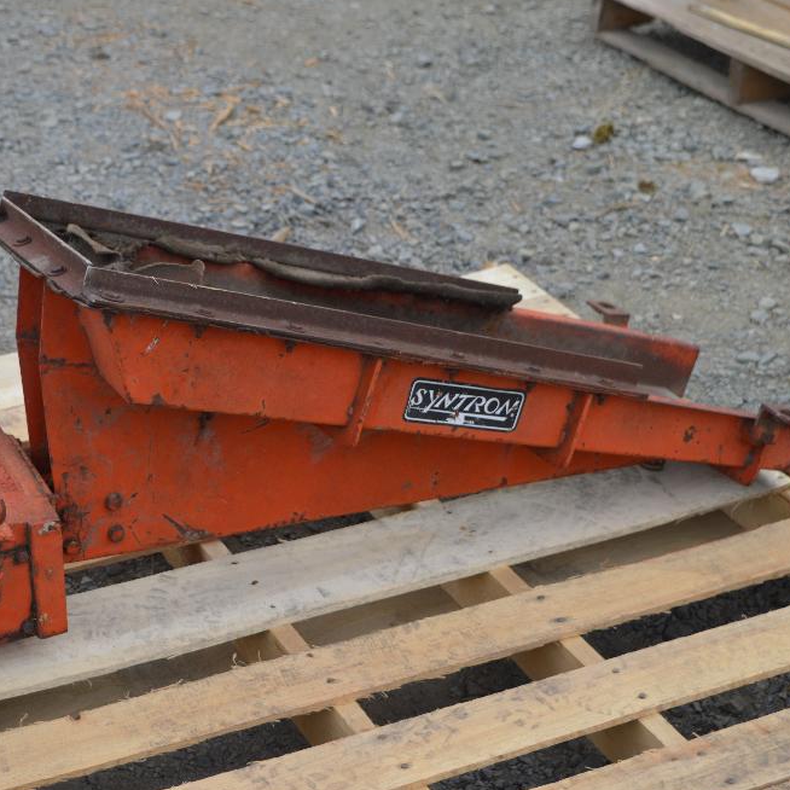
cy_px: 392
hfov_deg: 23.3
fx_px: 1911
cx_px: 290
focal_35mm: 74
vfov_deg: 23.4
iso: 125
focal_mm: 38
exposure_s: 1/125
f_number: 5.6
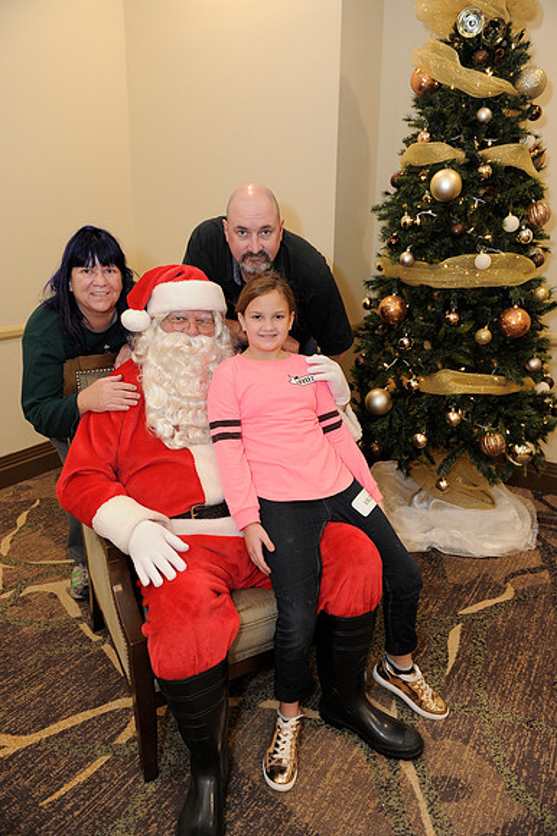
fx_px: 558
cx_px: 278
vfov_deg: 73.8
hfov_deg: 53.1
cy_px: 418
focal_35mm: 24
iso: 1600
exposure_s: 1/100
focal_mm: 24
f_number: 4
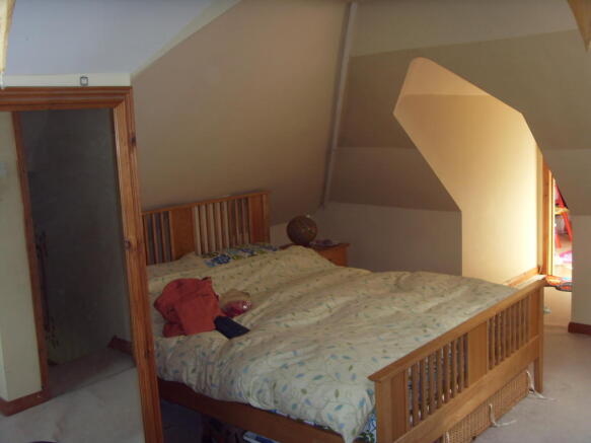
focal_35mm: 39
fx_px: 666
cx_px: 296
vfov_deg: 36.8
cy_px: 222
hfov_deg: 47.9
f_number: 3.5
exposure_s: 1/45
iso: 100
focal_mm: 6.6
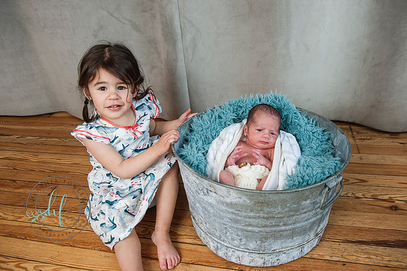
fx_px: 328
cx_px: 204
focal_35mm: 29
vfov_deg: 44.9
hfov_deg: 63.7
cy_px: 136
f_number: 0.86
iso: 400
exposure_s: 1.08
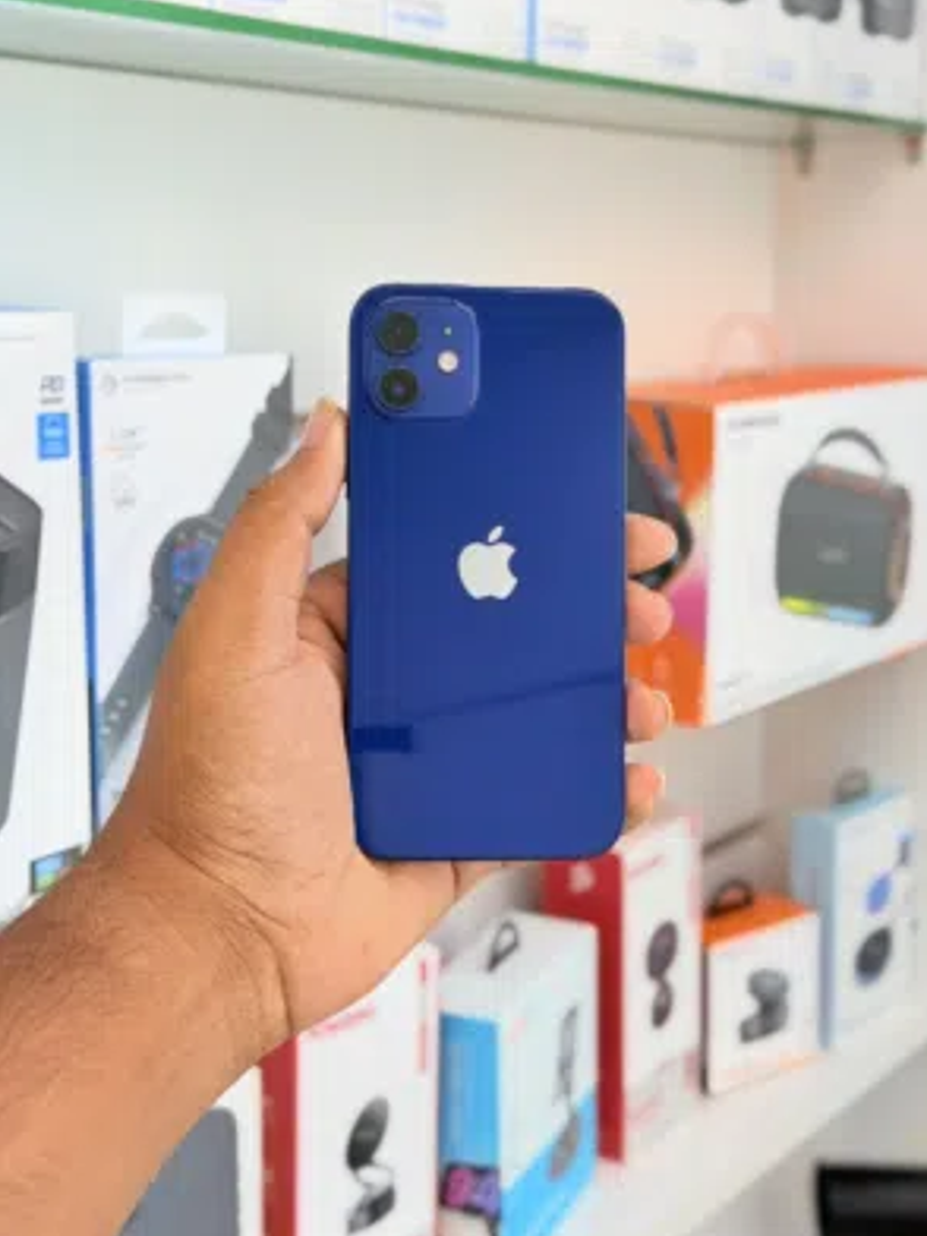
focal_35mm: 49
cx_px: 470
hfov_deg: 29.7
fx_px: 1750
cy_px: 615
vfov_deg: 38.9
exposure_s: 1/434
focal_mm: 6.76
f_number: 1.78
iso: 80
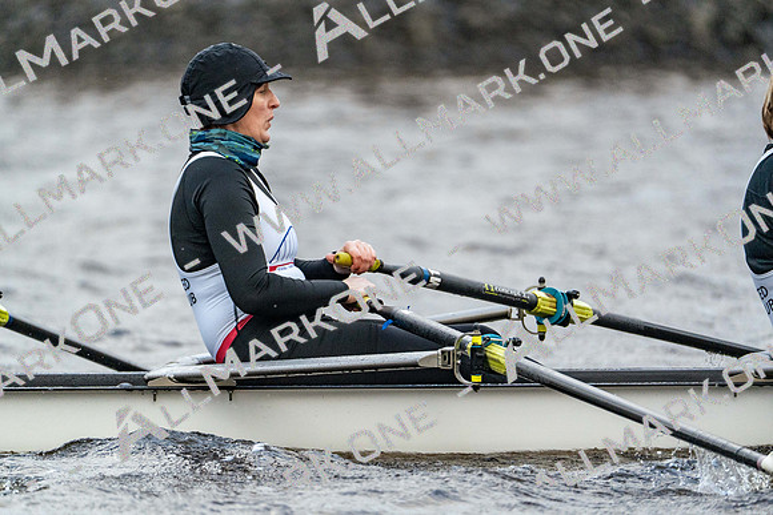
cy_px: 258
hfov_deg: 4.1
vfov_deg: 2.8
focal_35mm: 500
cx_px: 386
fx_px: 10738
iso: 5000
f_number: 6.3
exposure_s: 1/1600
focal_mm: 500
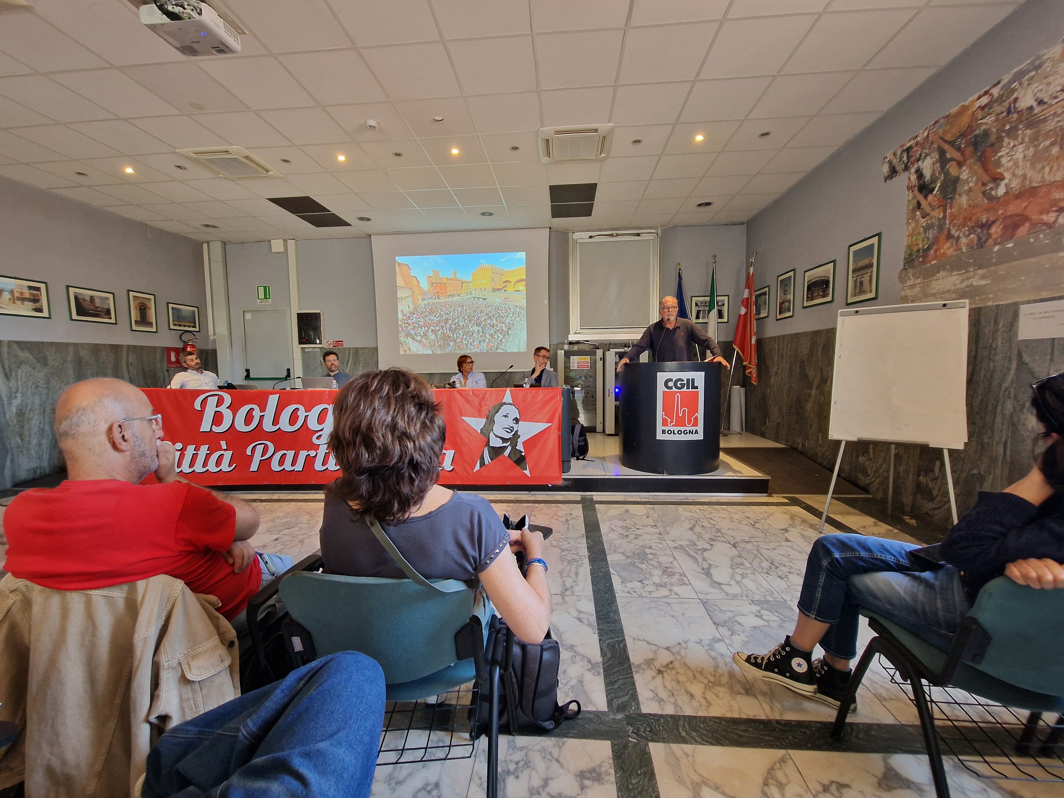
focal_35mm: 13
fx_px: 400
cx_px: 532
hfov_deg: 106.2
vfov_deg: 89.9
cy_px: 399
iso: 400
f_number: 2.2
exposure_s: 1/33
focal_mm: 2.2
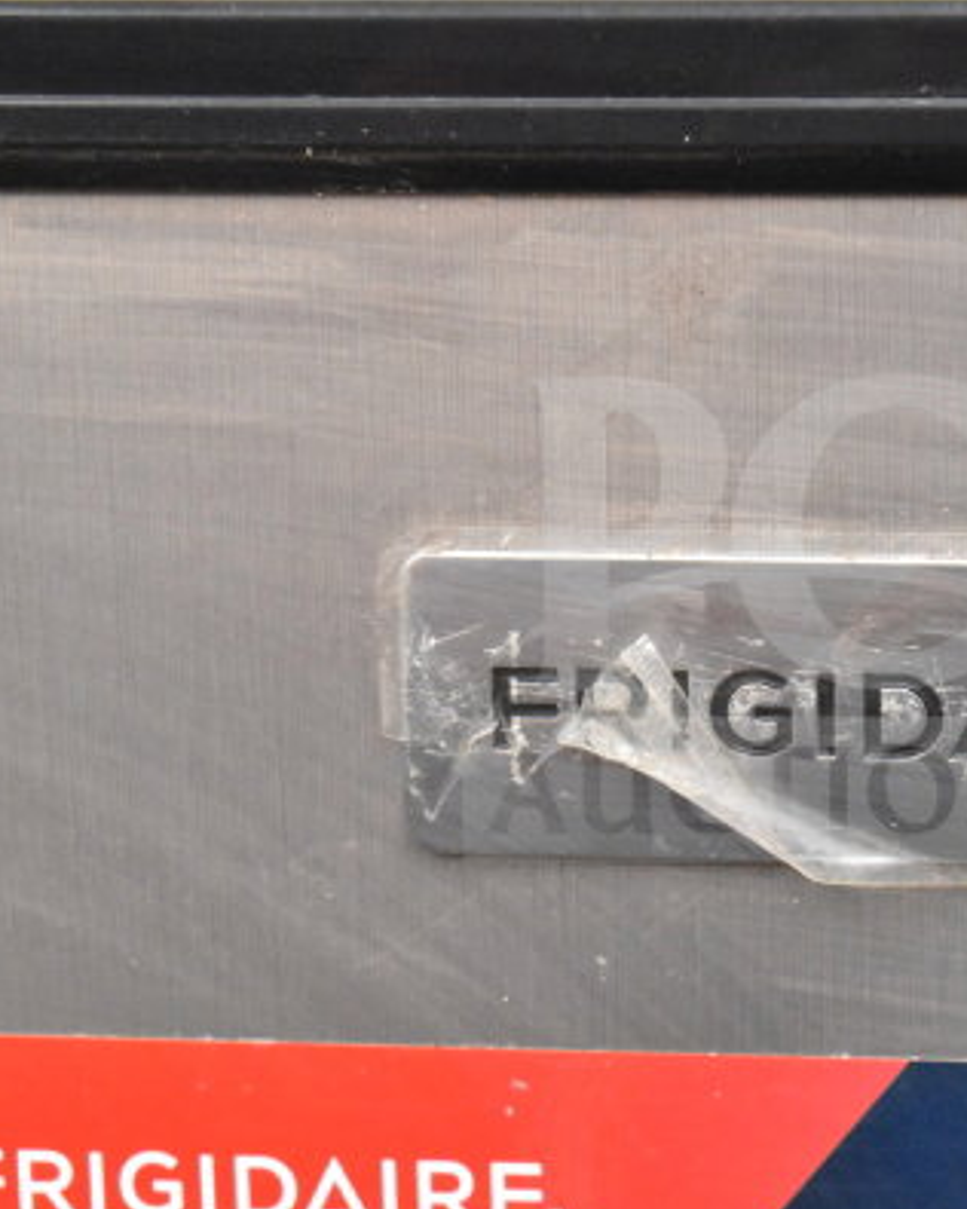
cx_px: 805
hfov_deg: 12.8
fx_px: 4283
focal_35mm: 120
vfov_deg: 16.1
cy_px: 620
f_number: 5.6
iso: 11400
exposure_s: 1/100
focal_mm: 55
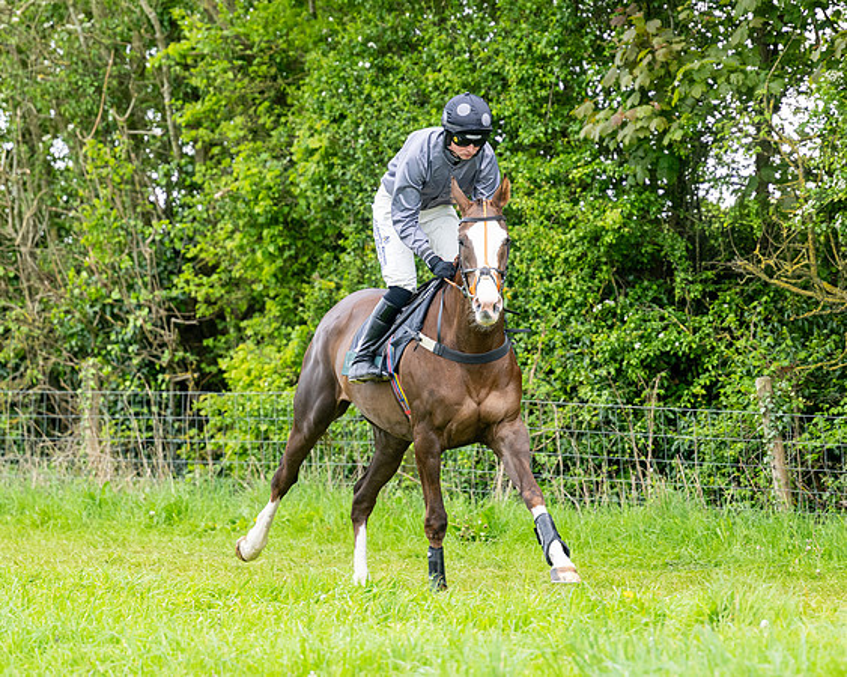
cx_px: 439
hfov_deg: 6.2
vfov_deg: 5.0
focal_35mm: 311
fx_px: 7805
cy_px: 285
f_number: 4
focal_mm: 210
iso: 800
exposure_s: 1/800
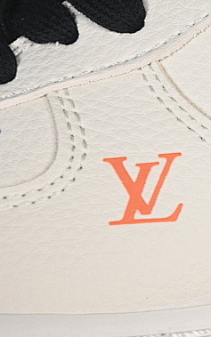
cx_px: 428
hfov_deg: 5.9
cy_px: 150
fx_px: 2005
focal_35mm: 218
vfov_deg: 9.6
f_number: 7.1
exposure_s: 1/80
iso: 160
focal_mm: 50
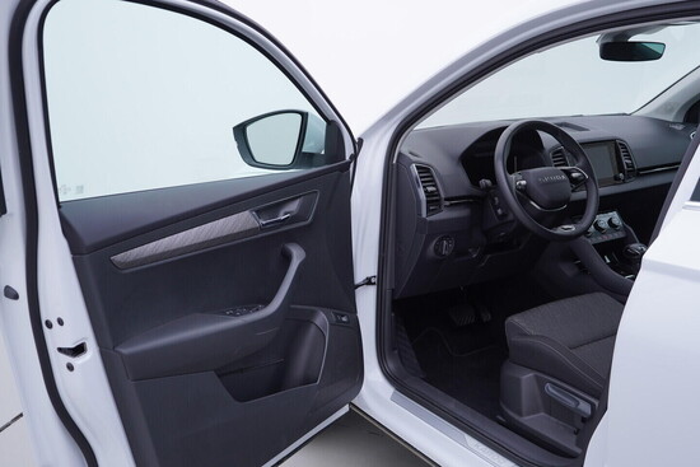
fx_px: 700
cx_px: 350
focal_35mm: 36
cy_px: 234
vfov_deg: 36.9
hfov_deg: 53.1
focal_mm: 24
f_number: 3.5
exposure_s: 1/60
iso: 125
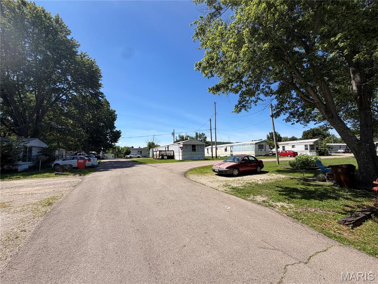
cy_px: 142
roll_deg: +0.1
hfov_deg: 102.1
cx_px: 189
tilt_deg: +4.0
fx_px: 153
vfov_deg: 85.7
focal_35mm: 14
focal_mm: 2.22
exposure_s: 1/770
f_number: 2.2
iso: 20
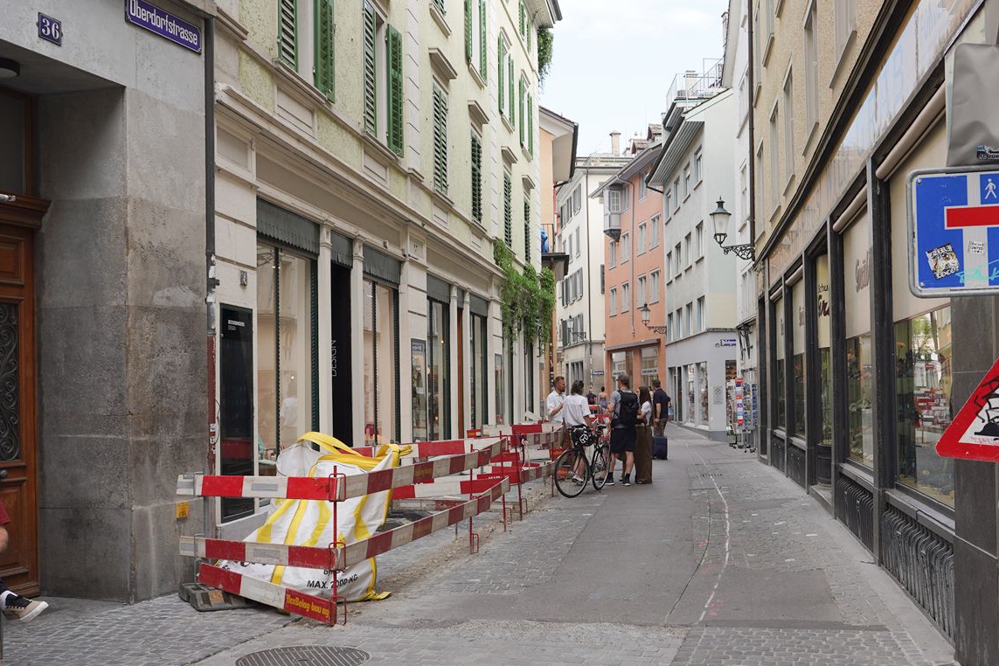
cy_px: 371
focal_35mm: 42
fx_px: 1165
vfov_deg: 31.9
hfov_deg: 45.9
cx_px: 640
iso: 100
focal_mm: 24
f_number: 7.1
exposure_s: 1/100
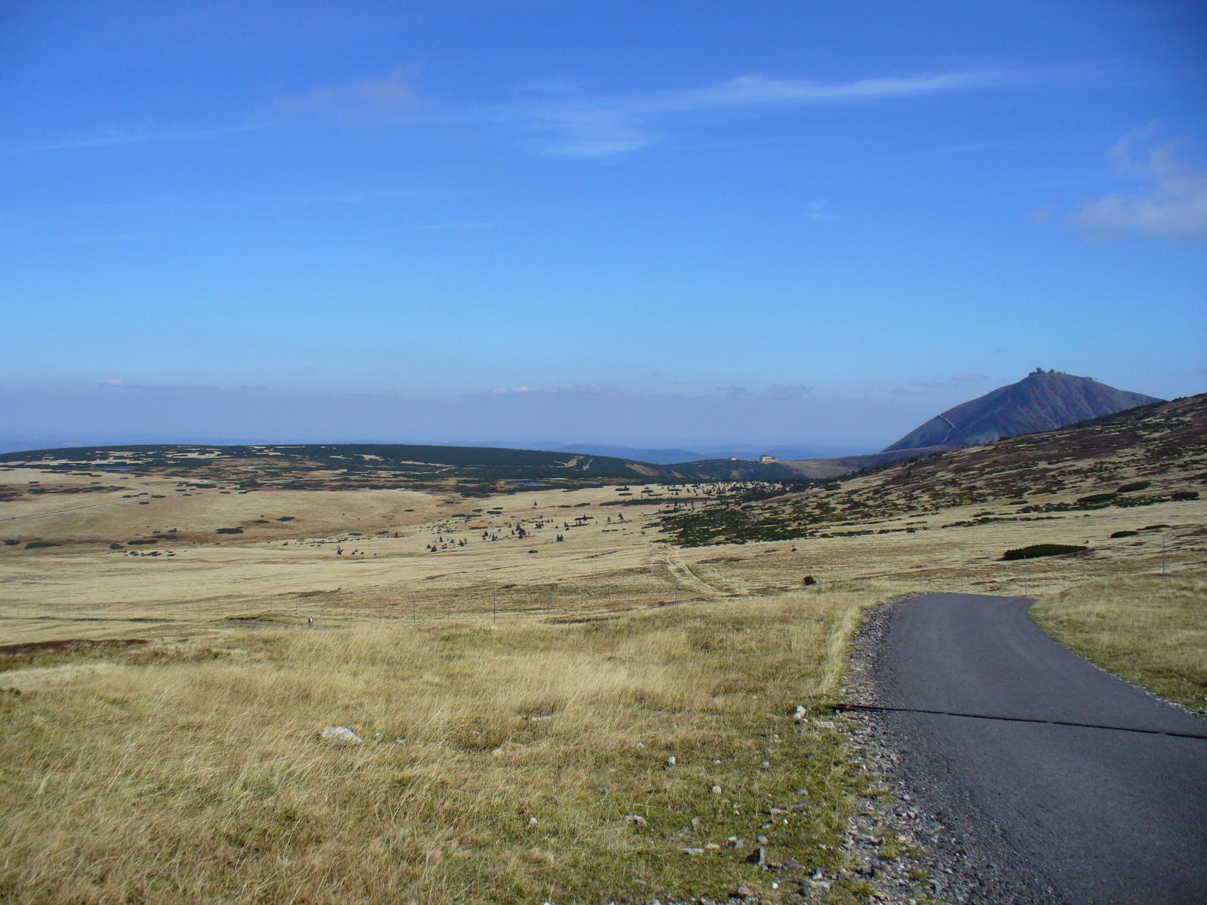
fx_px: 1290
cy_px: 452
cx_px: 604
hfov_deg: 50.1
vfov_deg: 38.7
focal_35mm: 37
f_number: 5.6
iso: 80
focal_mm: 6.1
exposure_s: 1/500
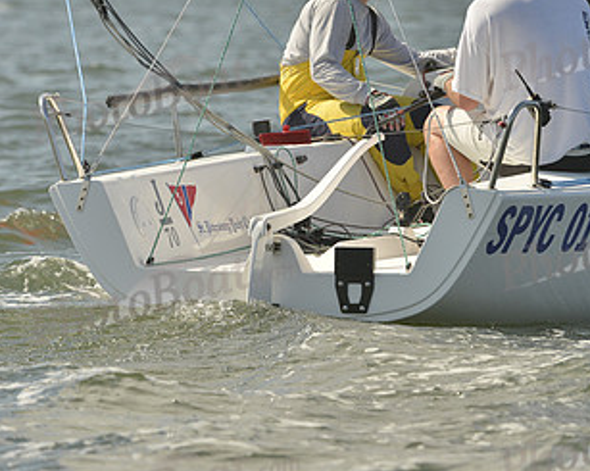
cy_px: 168
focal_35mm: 497
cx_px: 402
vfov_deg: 3.1
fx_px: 8670
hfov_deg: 3.9
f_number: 7.1
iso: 280
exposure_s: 1/1250
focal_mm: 280
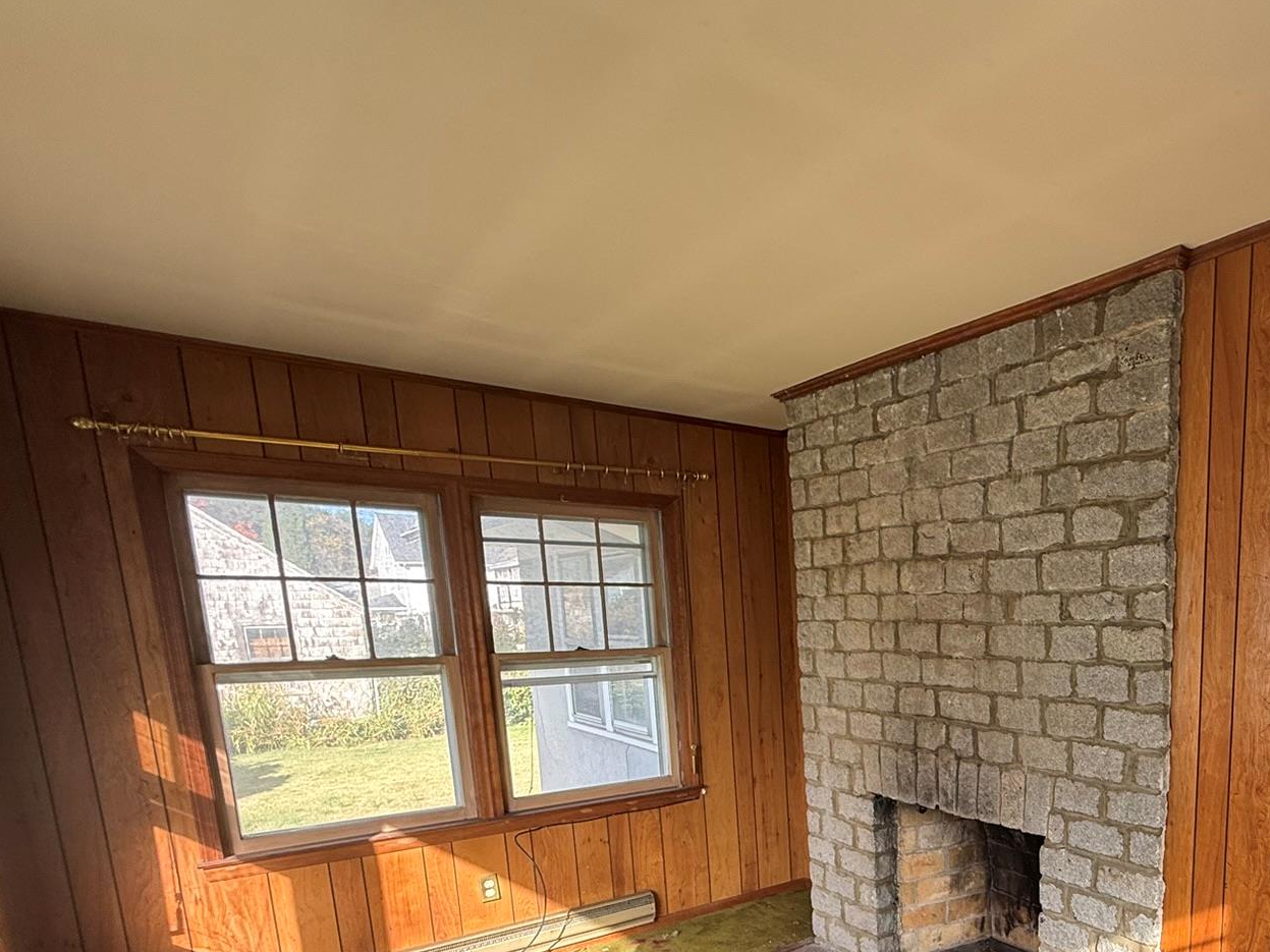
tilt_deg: -9.9
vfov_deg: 54.9
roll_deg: +1.1
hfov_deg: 67.9
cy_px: 757
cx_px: 991
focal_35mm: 23
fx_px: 844
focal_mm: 2.22
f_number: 2.2
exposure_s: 1/99
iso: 64
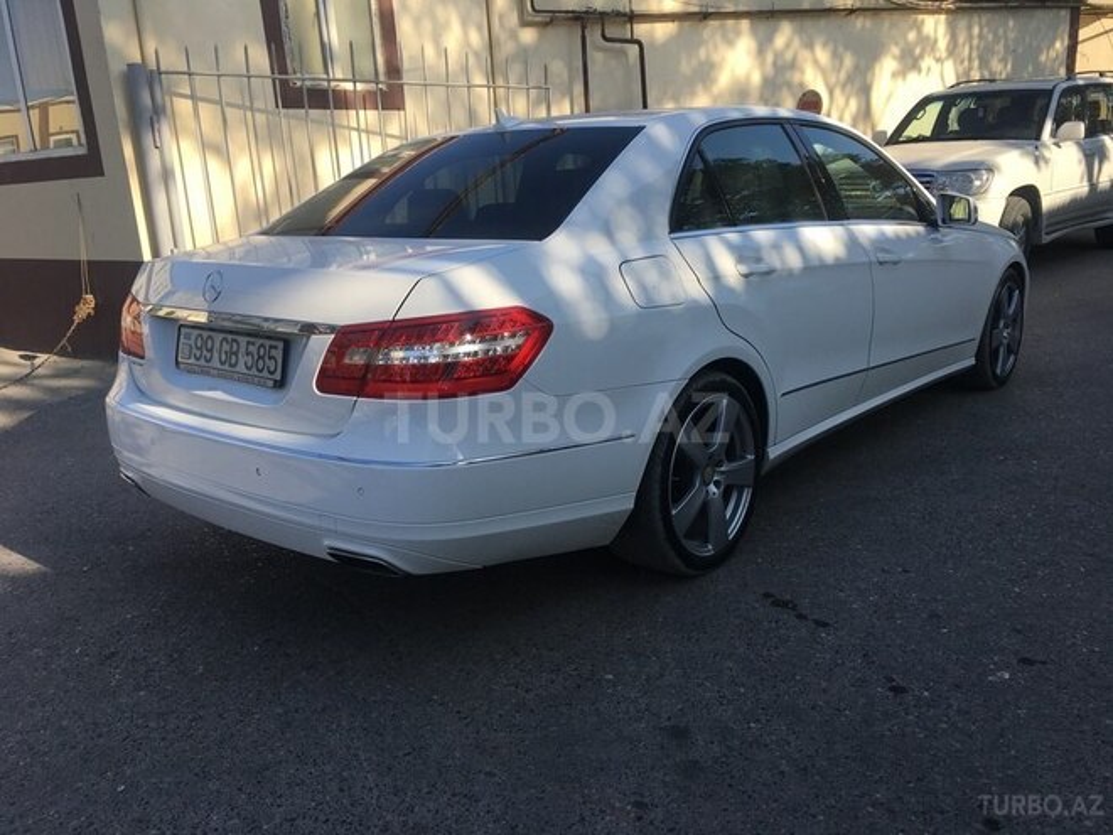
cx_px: 556
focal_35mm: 29
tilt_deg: -14.7
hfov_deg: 61.7
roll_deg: +4.6
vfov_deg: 48.2
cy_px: 418
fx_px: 932
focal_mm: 4.15
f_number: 2.2
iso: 25
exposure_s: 1/874
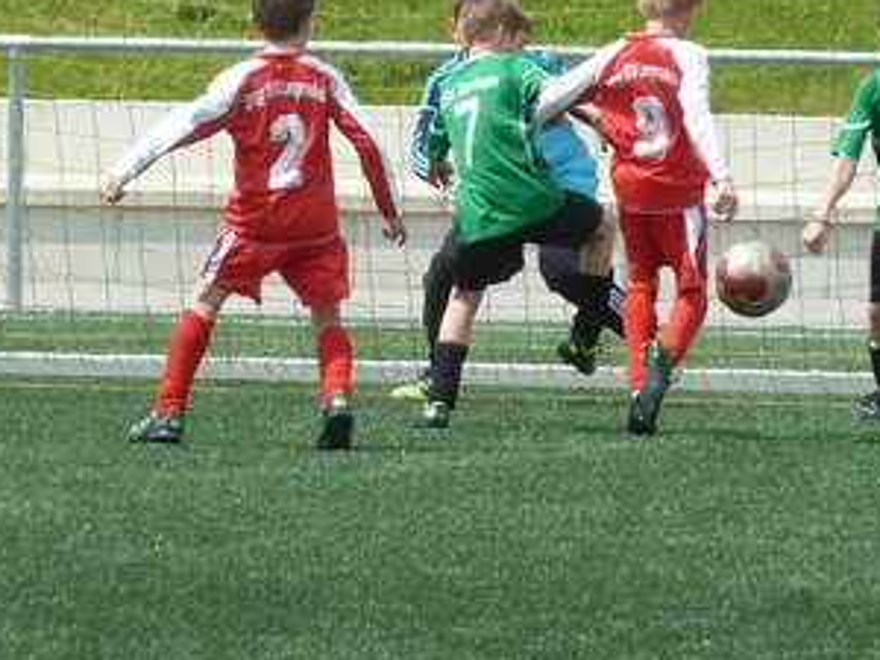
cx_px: 469
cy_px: -57
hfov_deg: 2.8
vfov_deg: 2.1
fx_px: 17795
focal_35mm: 700
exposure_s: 1/640
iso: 160
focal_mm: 49.2
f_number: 4.9
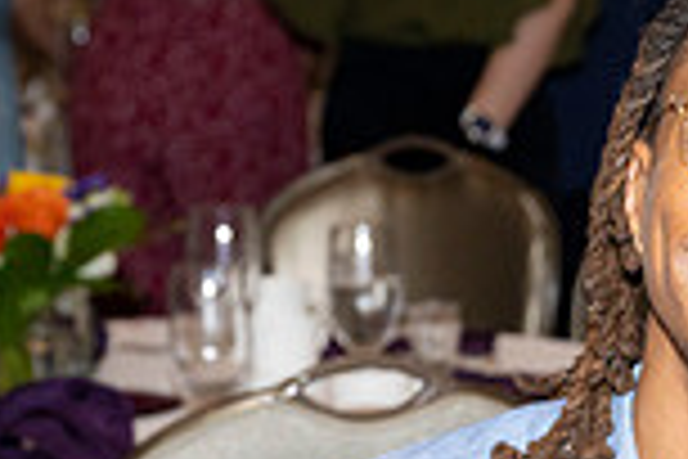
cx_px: 1079
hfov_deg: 8.7
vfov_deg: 5.9
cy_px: 601
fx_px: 4414
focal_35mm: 231
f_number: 5.6
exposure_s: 1/160
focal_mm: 61
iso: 1000
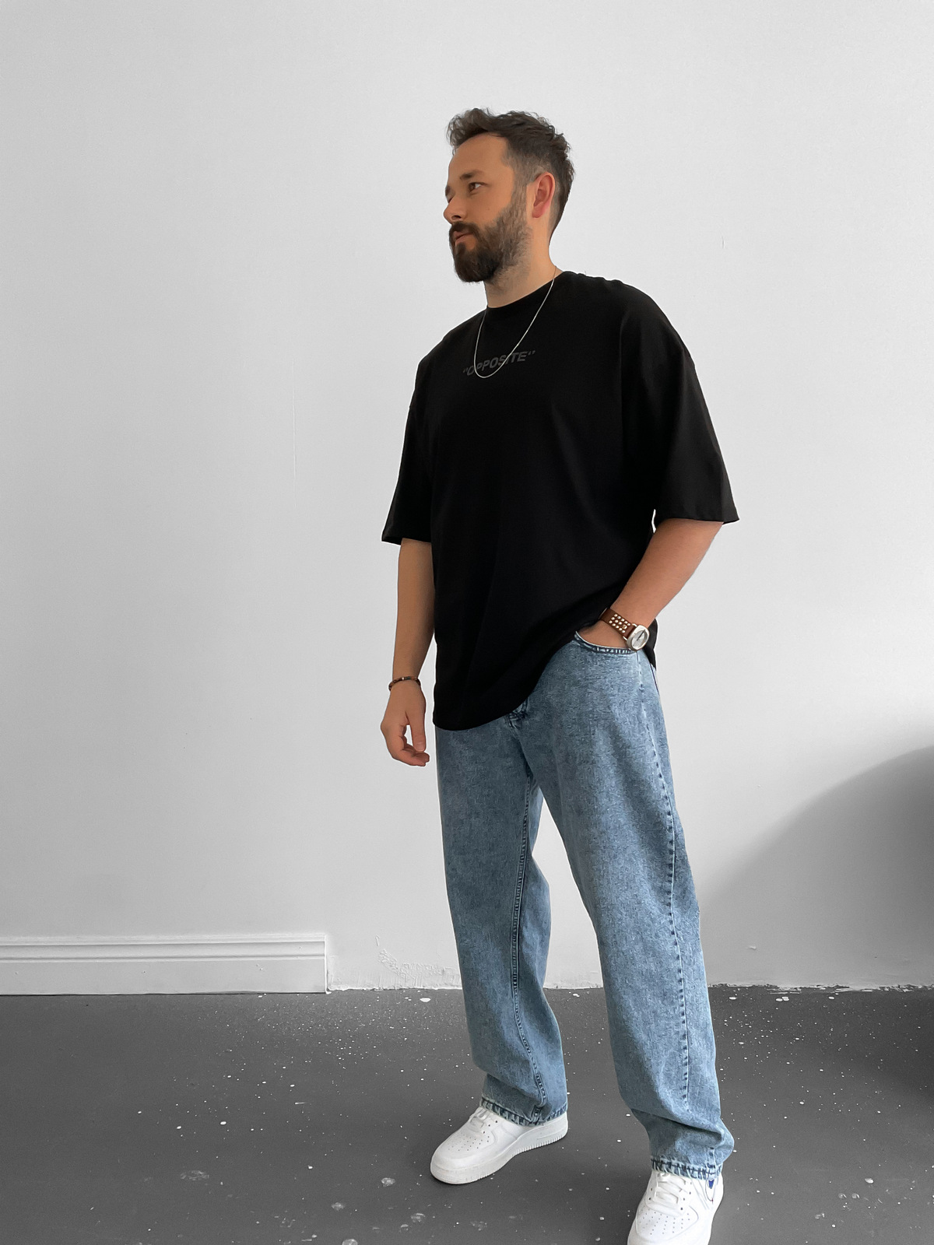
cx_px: 467
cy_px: 622
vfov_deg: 61.7
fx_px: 1043
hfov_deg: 48.2
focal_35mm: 29
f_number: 1.8
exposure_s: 1/60
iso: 80
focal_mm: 3
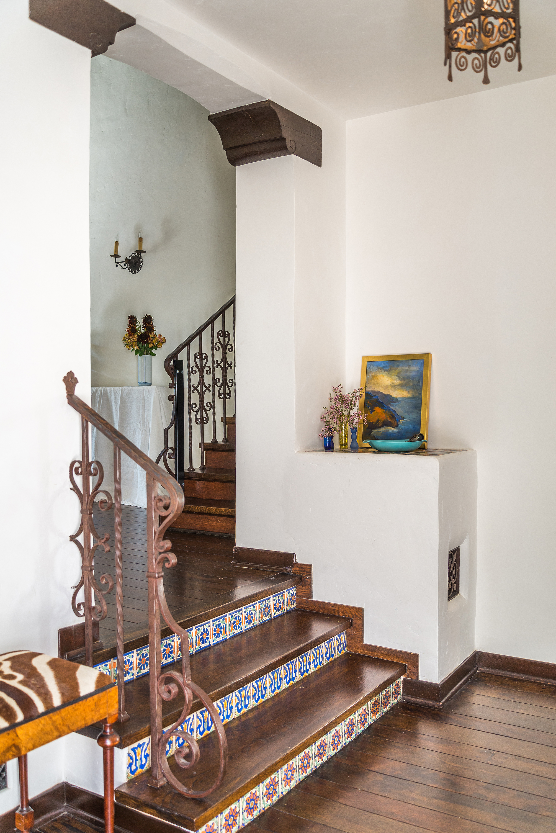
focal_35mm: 32
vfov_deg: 58.7
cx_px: 278
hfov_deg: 41.1
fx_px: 741
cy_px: 416
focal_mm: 32
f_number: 4
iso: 200
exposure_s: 1/50
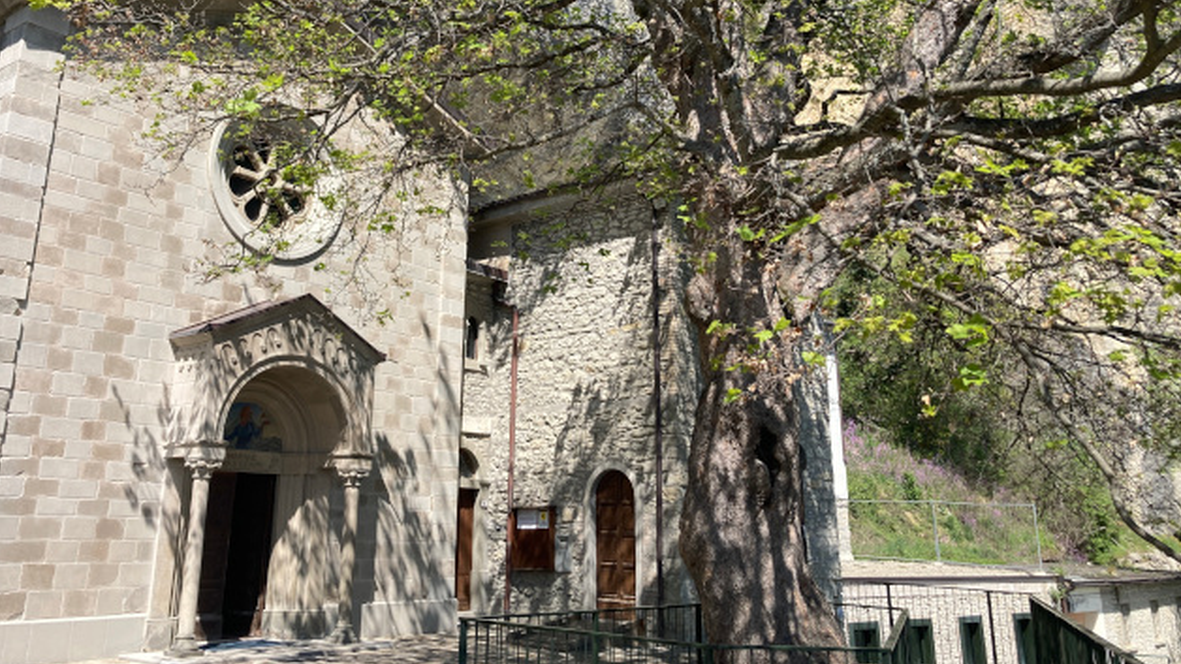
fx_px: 1065
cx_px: 532
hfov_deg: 57.9
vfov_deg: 34.2
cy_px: 200
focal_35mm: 34
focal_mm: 3.99
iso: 20
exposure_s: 1/1372
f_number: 1.8
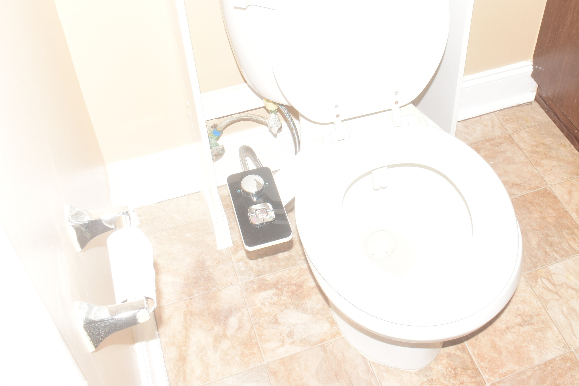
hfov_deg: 47.2
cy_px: 95
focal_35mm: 41
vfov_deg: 32.0
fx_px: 659
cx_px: 341
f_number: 9
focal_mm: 18
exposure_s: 1/200
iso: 400
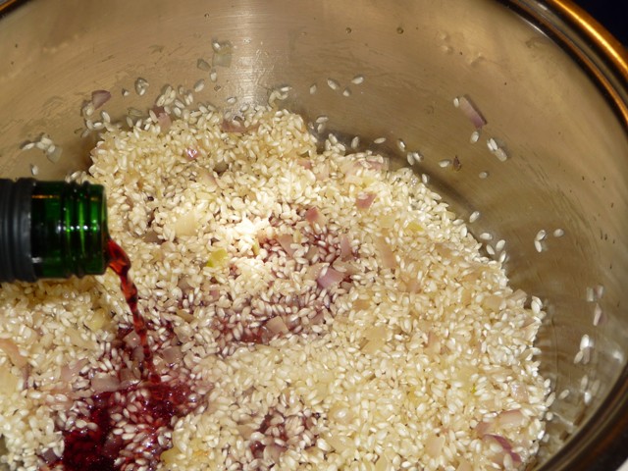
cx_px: 314
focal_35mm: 45
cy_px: 236
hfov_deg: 42.1
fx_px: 816
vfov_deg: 32.2
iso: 100
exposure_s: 1/30
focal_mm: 7.6
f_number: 4.1
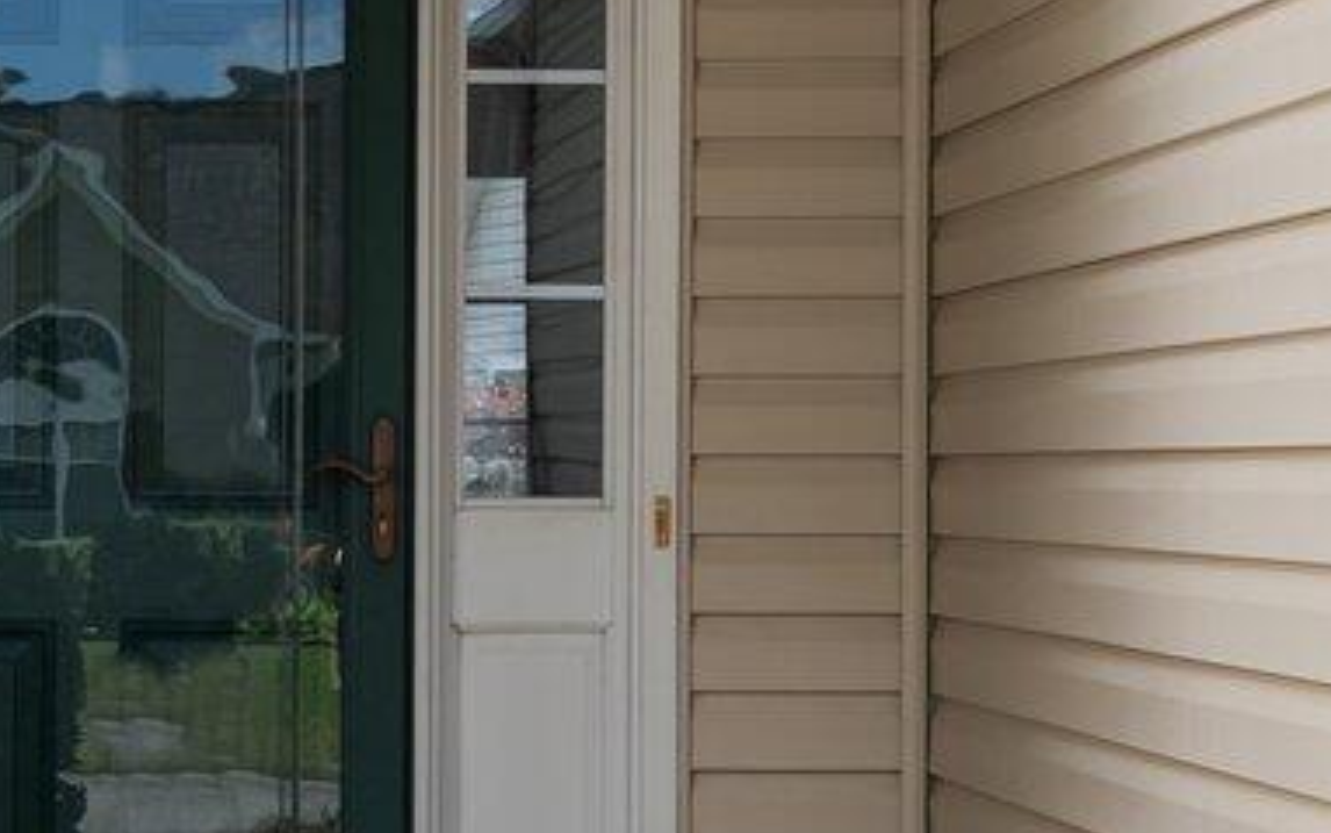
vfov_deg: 8.6
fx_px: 5552
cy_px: 563
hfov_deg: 13.6
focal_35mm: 153
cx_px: 254
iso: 160
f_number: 5
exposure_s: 1/500
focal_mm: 28
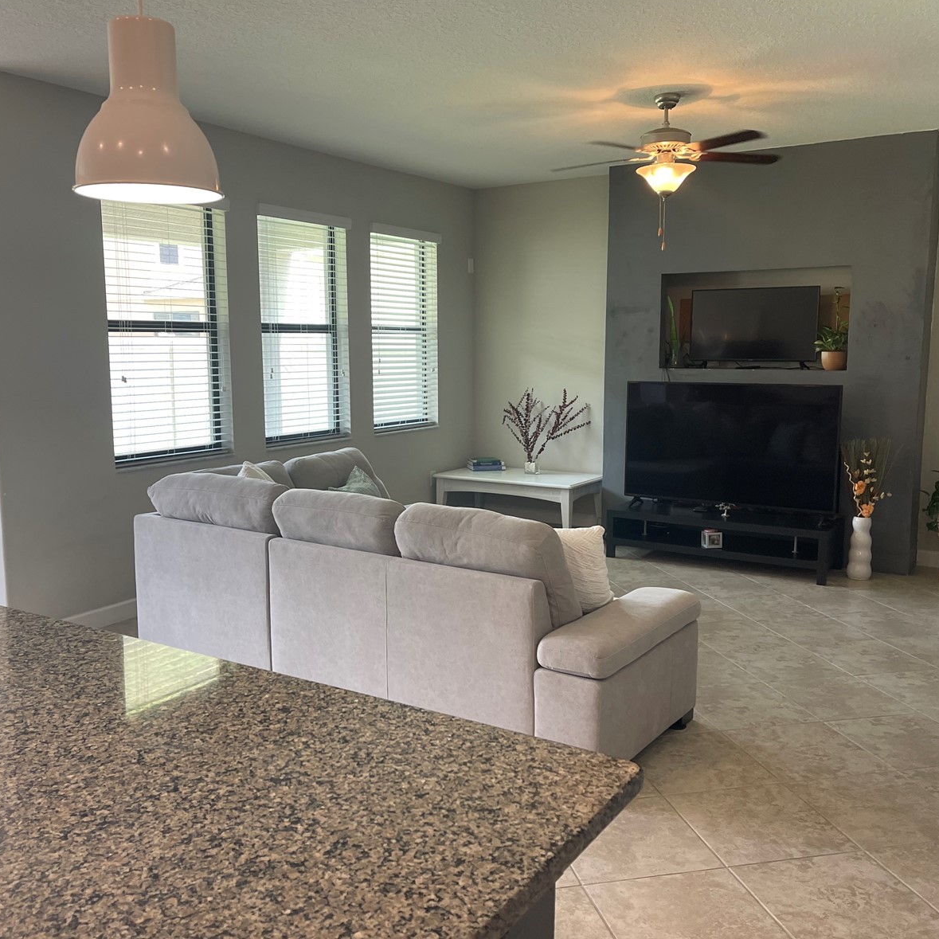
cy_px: 474
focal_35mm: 30
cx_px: 453
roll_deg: +1.2
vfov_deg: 54.0
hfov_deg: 54.0
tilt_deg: -6.9
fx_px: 921
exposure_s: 1/120
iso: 125
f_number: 1.6
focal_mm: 5.1
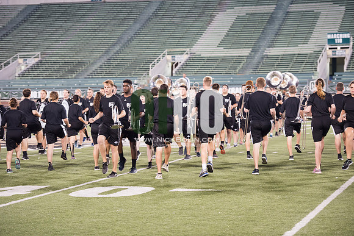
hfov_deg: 19.5
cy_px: 118
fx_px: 1033
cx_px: 177
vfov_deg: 13.0
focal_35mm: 105
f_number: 2.8
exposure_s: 1/320
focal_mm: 105
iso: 1000
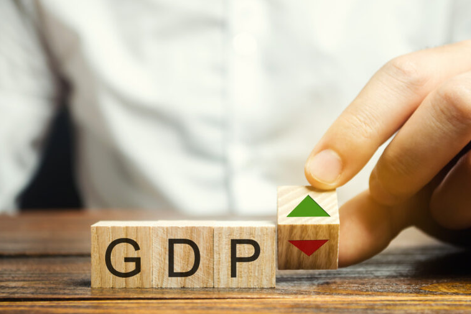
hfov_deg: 24.3
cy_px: 157
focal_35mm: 84
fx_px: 1093
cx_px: 236
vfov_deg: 16.4
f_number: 5.6
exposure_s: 1/125
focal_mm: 55
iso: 100
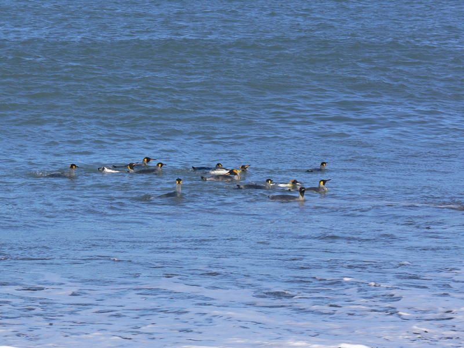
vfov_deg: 6.9
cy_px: 174
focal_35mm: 216
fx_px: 2895
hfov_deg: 9.2
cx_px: 232
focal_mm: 35.9
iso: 80
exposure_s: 1/320
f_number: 5.6
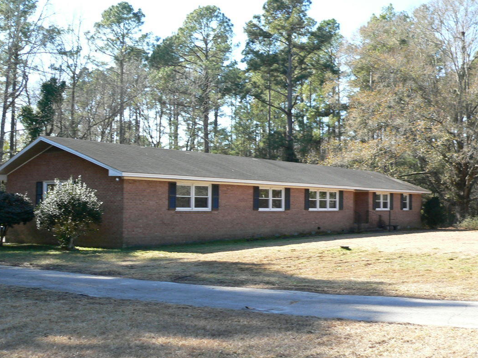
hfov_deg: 42.9
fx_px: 608
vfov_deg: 32.8
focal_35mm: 44
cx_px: 259
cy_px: 211
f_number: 2.8
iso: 100
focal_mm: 6
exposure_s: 1/250
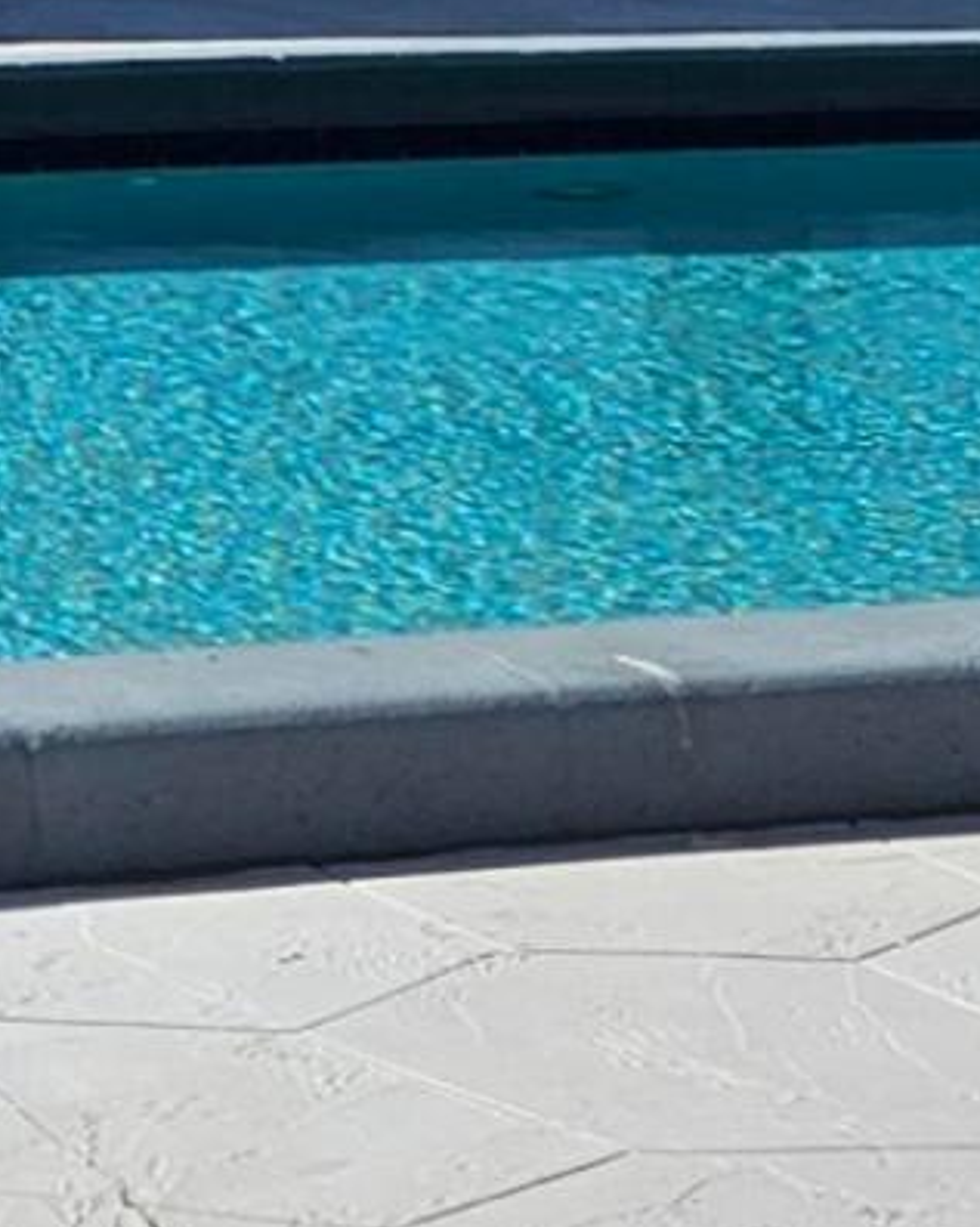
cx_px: -371
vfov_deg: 11.1
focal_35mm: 163
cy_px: -902
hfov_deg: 9.3
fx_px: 5916
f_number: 1.8
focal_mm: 5.4
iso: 25
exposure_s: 1/3059
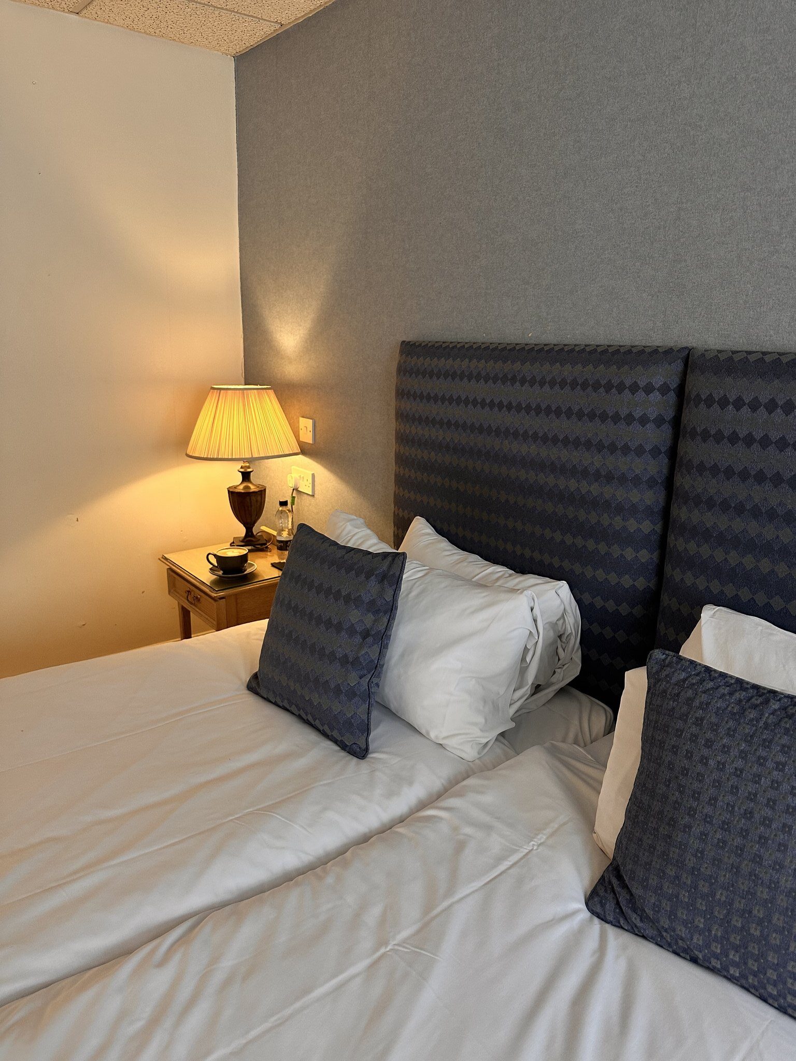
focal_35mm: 24
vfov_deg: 71.6
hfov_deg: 56.8
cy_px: 530
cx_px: 398
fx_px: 736
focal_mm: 6.86
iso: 200
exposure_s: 1/100
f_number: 1.78
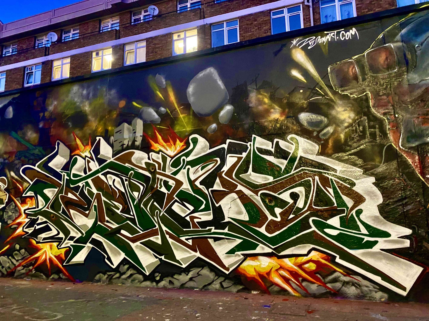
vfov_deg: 53.1
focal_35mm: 26
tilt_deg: +9.8
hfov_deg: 67.3
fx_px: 322
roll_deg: -0.7
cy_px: 160
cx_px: 214
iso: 640
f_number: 1.8
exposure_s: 1/25
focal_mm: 4.25
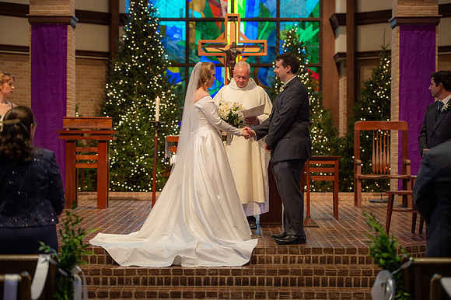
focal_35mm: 95
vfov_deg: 14.4
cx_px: 226
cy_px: 150
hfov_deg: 21.5
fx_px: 1189
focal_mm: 95
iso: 1250
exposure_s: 1/160
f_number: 2.8
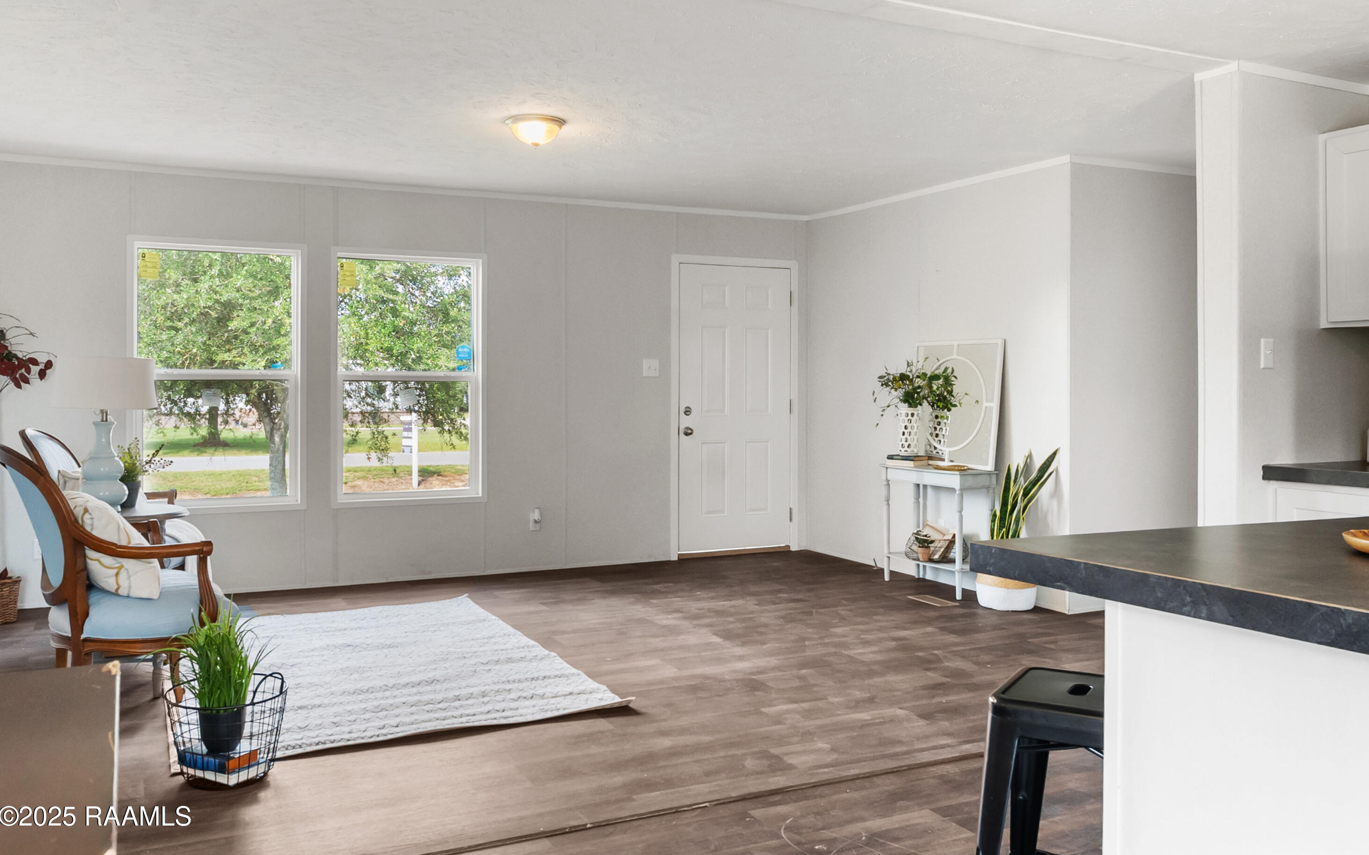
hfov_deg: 77.1
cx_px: 698
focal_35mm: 23
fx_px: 858
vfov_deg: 52.9
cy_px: 391
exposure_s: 1/6
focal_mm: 15
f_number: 8
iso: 1250
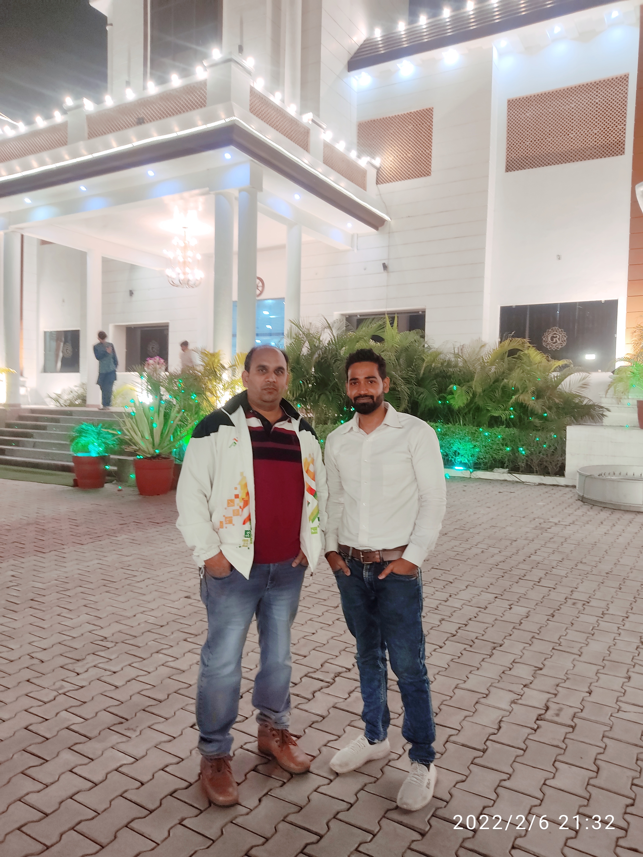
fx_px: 644
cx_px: 322
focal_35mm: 26
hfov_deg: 53.1
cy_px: 428
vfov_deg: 67.3
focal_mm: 4.74
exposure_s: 1/33
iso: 311
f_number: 1.79
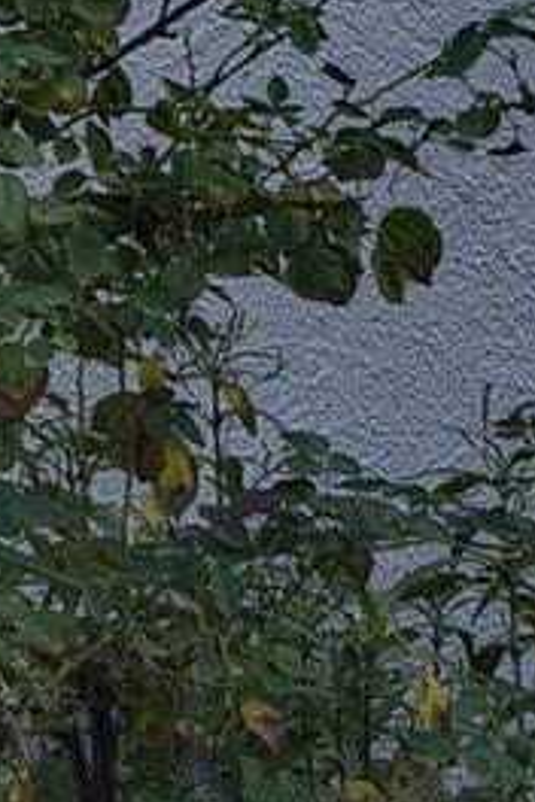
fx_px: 4971
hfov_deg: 5.6
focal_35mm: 223
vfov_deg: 9.1
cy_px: -246
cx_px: -1289
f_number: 9
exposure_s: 1/50
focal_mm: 21
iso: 100
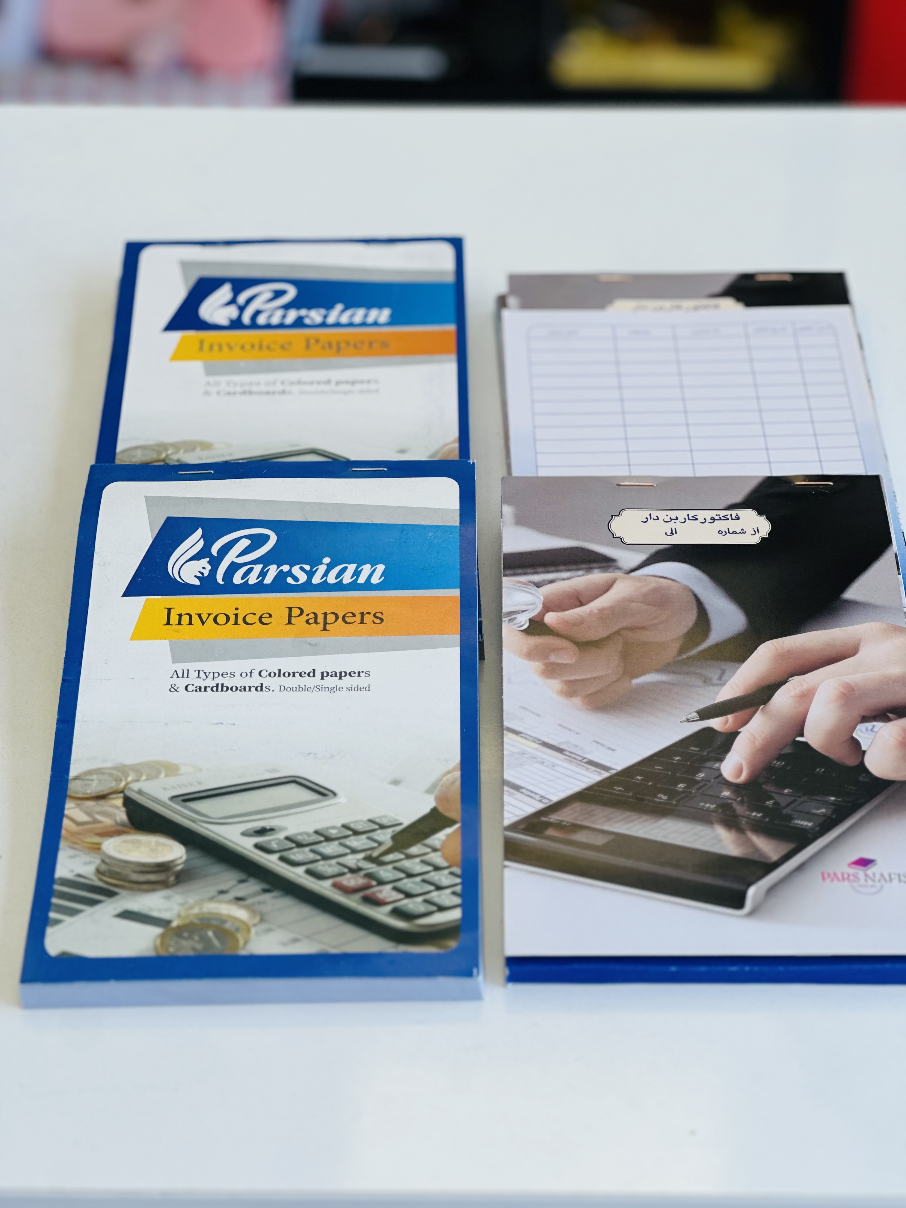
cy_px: 604
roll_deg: +1.1
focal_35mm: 77
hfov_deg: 19.1
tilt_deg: -39.4
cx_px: 453
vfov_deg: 25.3
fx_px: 2687
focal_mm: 9
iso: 20
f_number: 2.8
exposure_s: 1/105
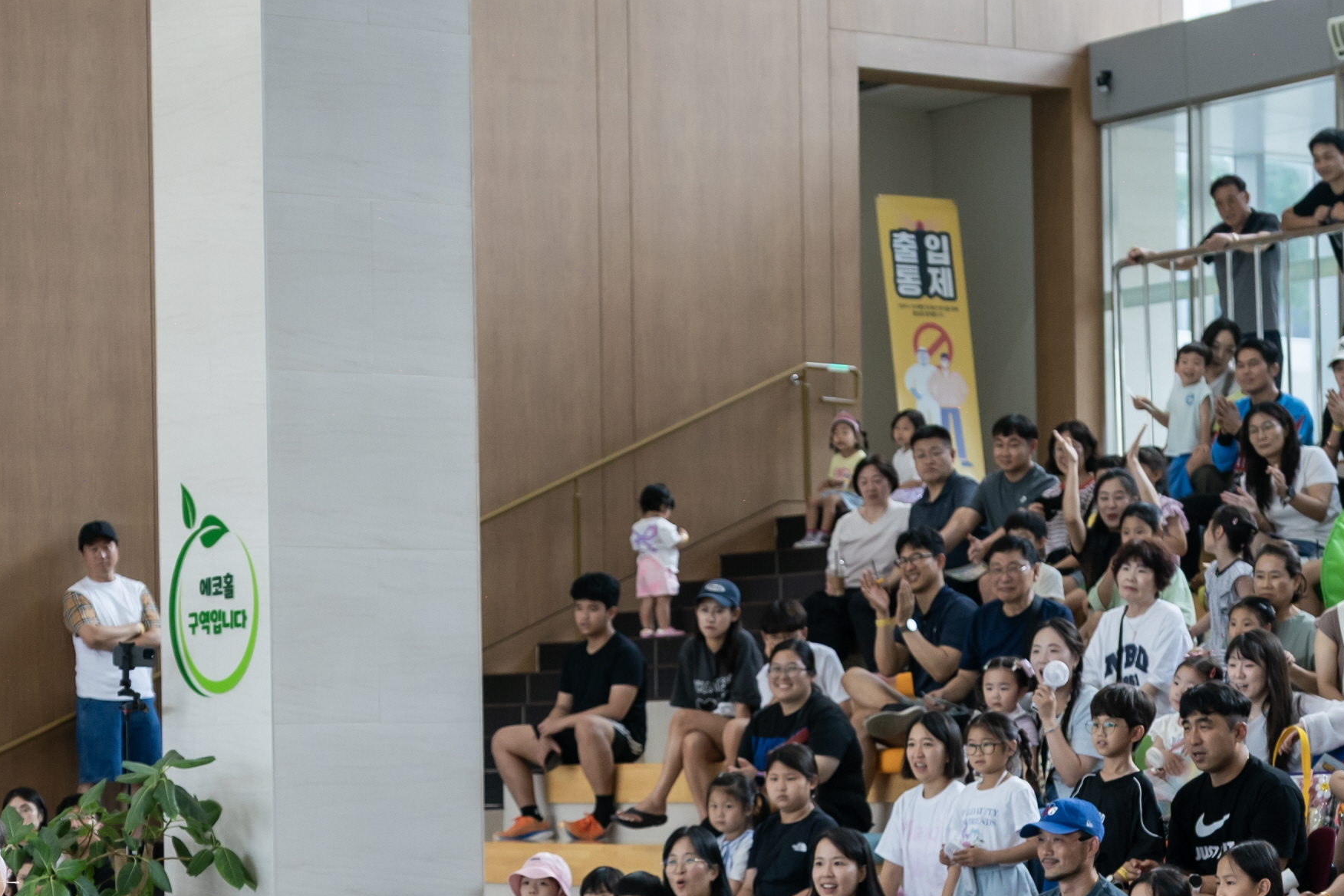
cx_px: 611
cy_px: 779
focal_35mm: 105
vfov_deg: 13.0
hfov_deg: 19.5
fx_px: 3920
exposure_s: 1/400
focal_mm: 46
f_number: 3.2
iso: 640
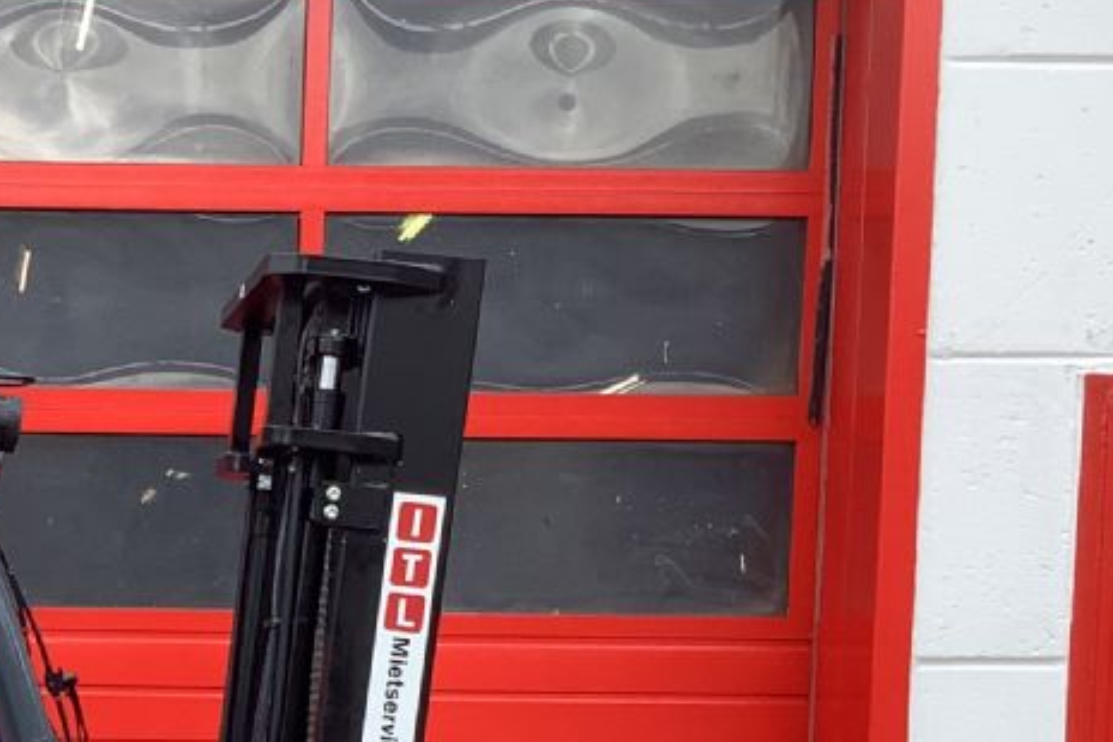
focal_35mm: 89
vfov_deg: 14.7
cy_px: 934
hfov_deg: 21.8
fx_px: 2750
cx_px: -74
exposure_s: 1/289
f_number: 2.4
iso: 25
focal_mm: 3.3
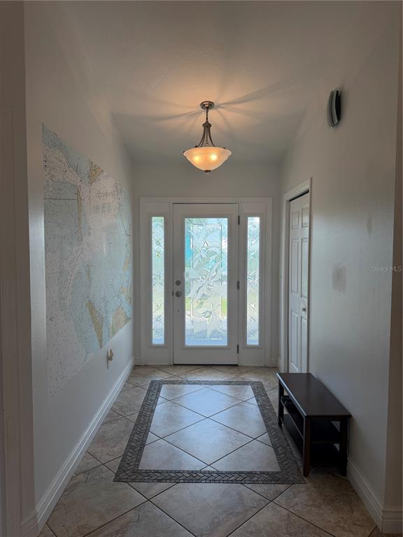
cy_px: 268
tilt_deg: -2.2
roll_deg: -0.8
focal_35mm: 24
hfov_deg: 56.8
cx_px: 202
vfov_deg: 71.6
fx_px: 373
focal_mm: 6.76
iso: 100
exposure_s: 1/501
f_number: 1.78
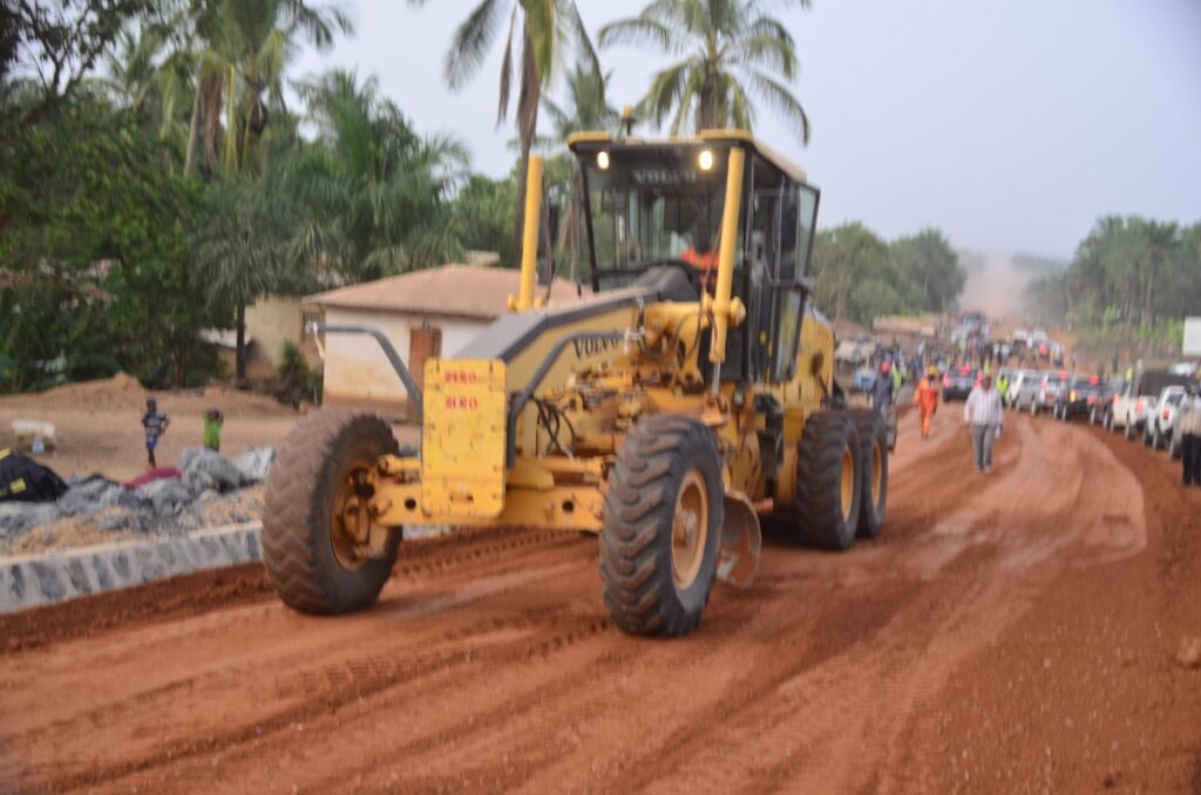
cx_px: 600
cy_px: 398
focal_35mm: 48
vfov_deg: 27.9
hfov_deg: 41.2
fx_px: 1598
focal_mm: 32
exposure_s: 1/125
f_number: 5.6
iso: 100
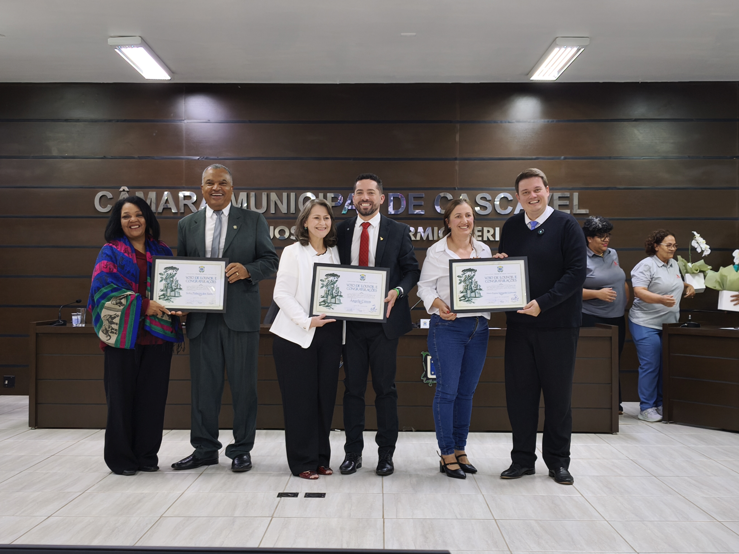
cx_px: 370
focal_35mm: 44
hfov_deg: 42.9
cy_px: 277
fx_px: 939
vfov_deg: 32.9
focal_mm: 6.57
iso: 200
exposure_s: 1/120
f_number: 1.6
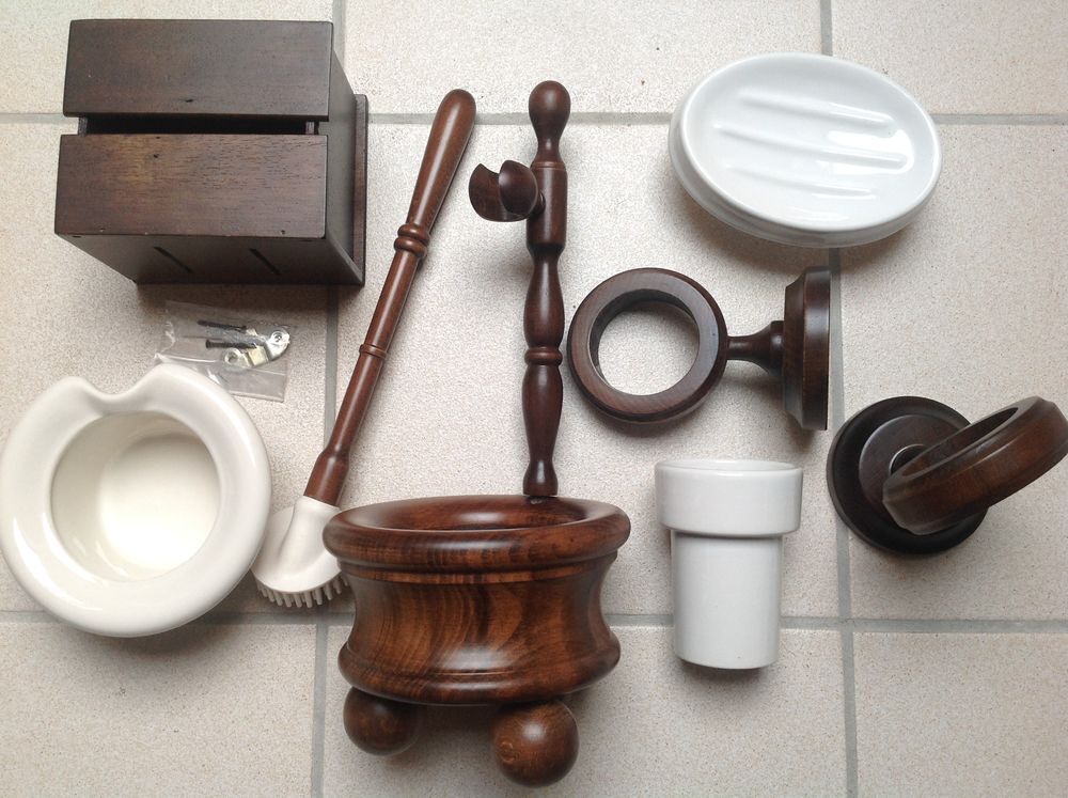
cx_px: 534
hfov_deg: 52.7
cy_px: 399
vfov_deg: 40.6
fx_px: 1078
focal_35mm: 35
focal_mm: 4.28
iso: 50
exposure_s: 1/40
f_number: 2.4
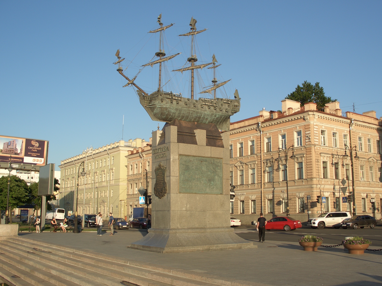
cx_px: 191
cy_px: 143
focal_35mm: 36
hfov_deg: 51.4
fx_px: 397
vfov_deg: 39.7
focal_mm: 7.81
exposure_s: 1/400
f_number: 4.1
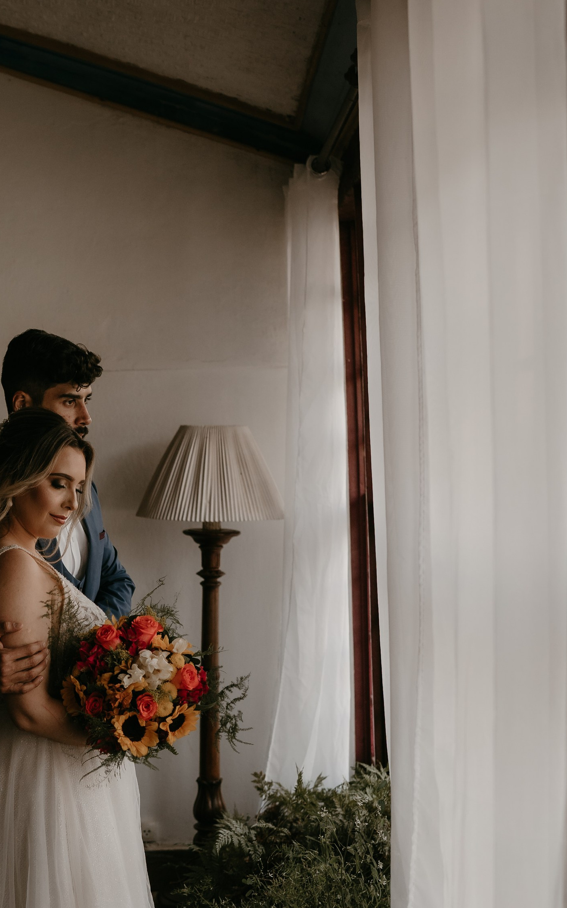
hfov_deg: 19.6
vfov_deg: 31.0
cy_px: 675
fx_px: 1607
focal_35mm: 65
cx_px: 52
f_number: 2.5
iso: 320
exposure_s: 1/250
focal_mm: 35
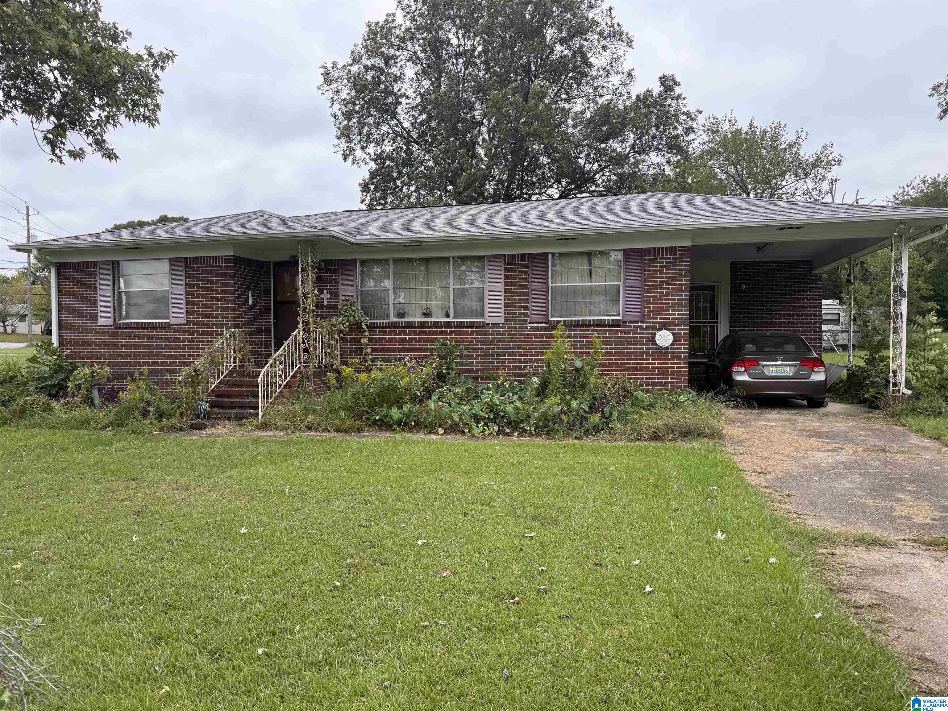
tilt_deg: -2.4
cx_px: 474
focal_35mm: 24
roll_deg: +0.1
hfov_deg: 71.6
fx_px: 657
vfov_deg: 56.8
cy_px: 356
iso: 100
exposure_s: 1/426
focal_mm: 6.76
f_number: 1.78
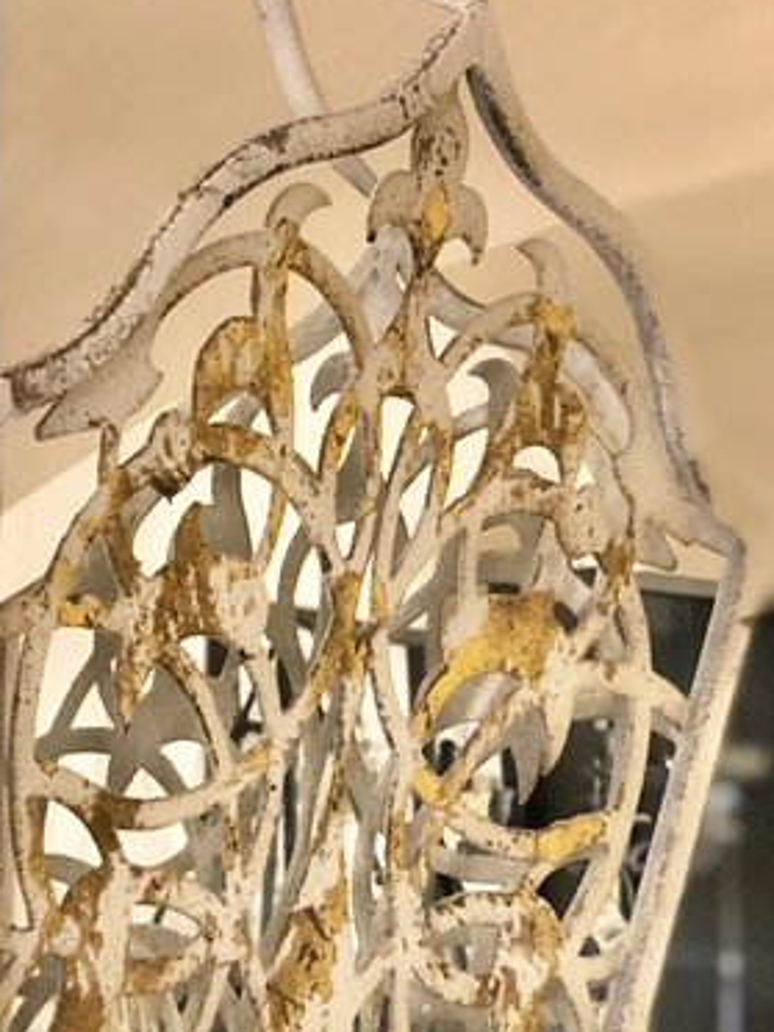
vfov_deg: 14.0
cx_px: 28
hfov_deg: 10.4
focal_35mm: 141
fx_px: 4204
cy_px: 494
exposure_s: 1/20
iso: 160
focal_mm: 6
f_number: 2.4
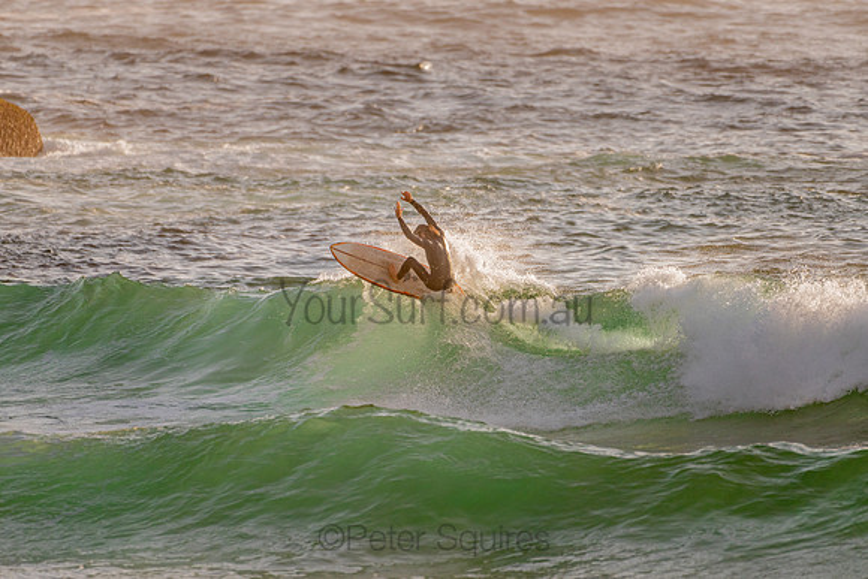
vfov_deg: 2.2
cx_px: 423
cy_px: 281
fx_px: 14780
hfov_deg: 3.4
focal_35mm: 613
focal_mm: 500
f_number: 5.6
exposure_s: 1/2000
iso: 250
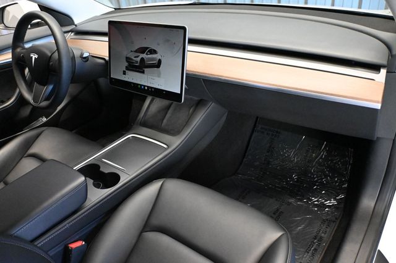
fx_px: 322
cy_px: 132
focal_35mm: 29
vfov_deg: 44.6
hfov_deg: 63.2
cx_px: 198
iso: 9000
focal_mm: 19.5
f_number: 3.8
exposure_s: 1/60
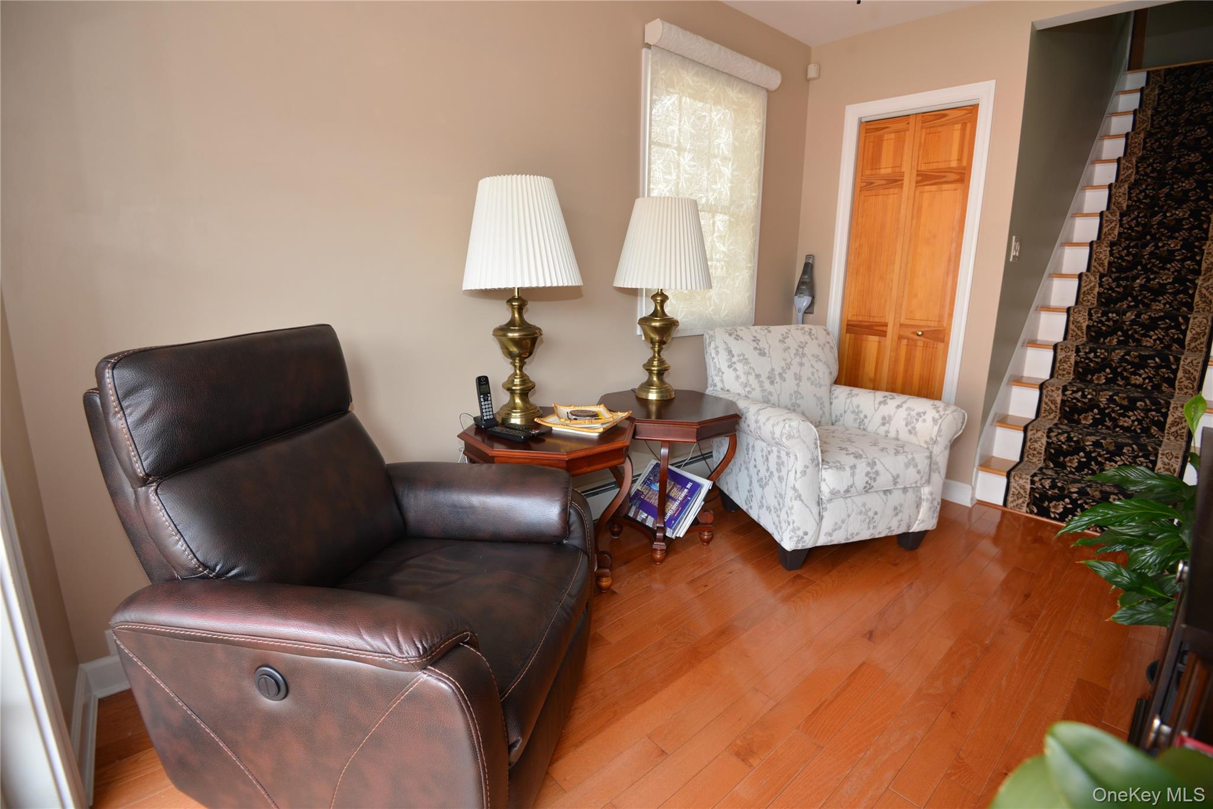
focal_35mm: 16
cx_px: 606
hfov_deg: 96.7
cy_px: 404
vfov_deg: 73.8
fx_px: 539
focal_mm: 16
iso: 360
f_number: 4
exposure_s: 1/60
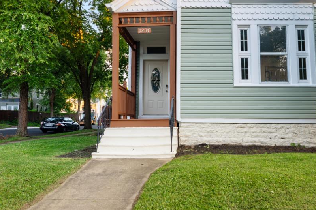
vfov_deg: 40.8
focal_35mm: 30
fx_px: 263
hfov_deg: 61.8
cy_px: 29
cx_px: 178
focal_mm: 16
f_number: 8
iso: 100
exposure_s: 1/6
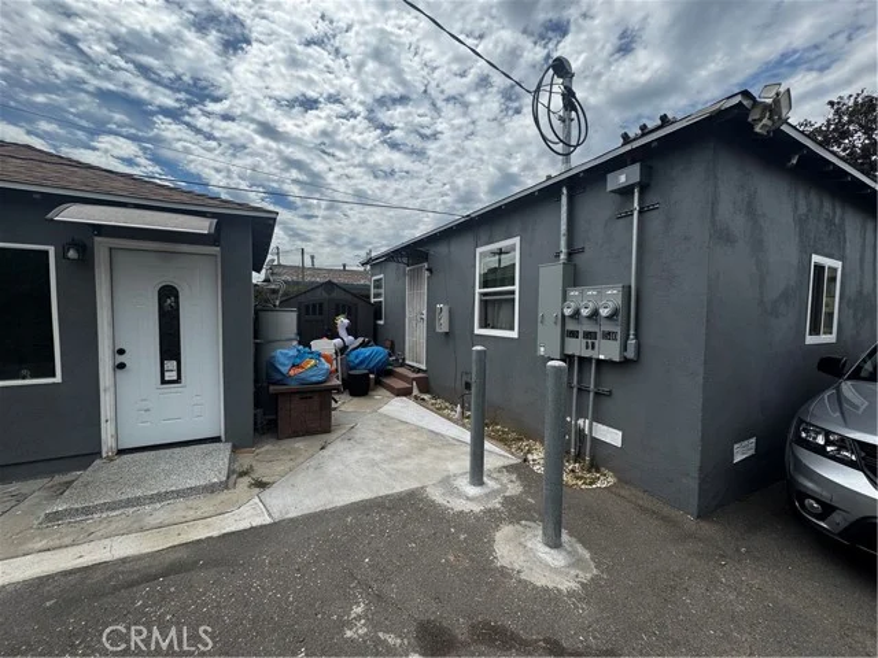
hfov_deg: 102.1
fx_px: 355
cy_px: 329
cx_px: 439
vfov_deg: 85.7
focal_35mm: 14
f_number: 2.2
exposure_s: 1/1672
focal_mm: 2.22
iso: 50
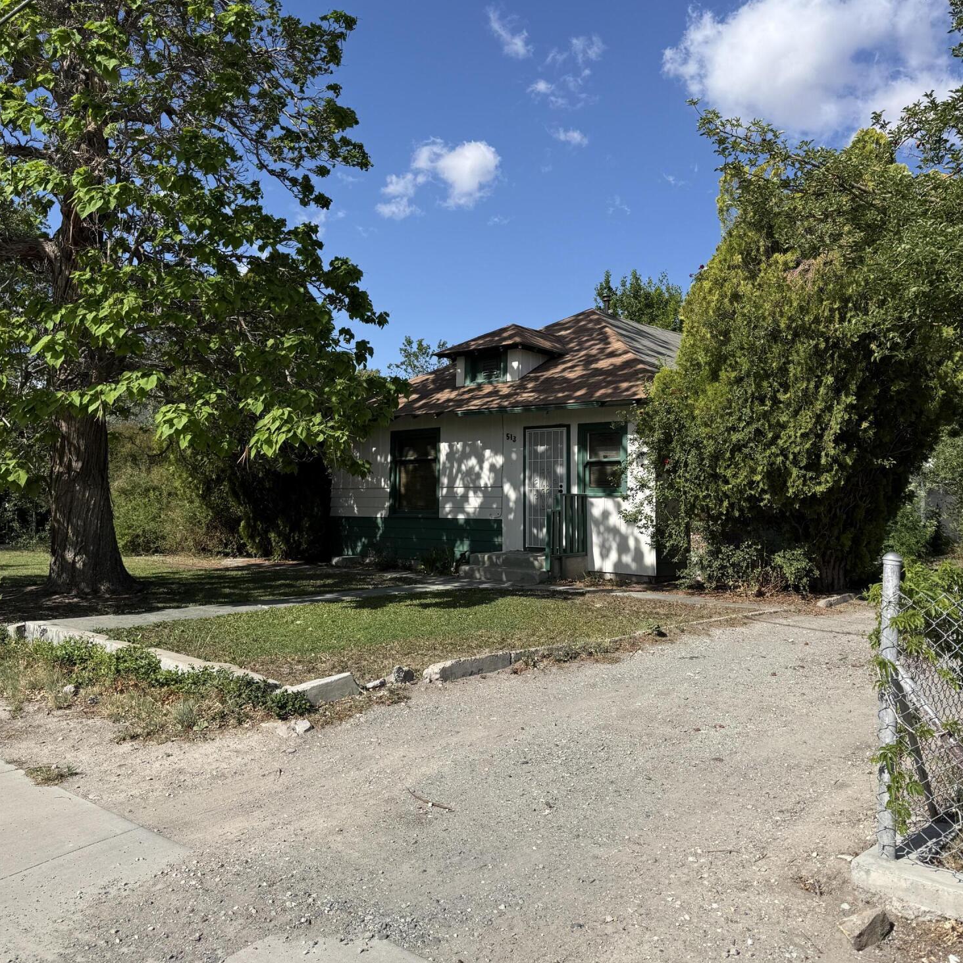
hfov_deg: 55.6
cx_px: 477
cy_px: 436
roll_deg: -0.4
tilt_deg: +4.6
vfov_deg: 55.5
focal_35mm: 29
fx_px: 913
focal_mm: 6.76
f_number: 1.78
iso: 80
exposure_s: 1/4167
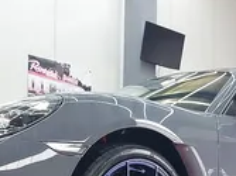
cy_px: 201
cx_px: 79
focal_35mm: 69
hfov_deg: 28.0
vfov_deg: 20.2
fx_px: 470
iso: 100
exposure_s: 1/50
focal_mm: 5.23
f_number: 1.8
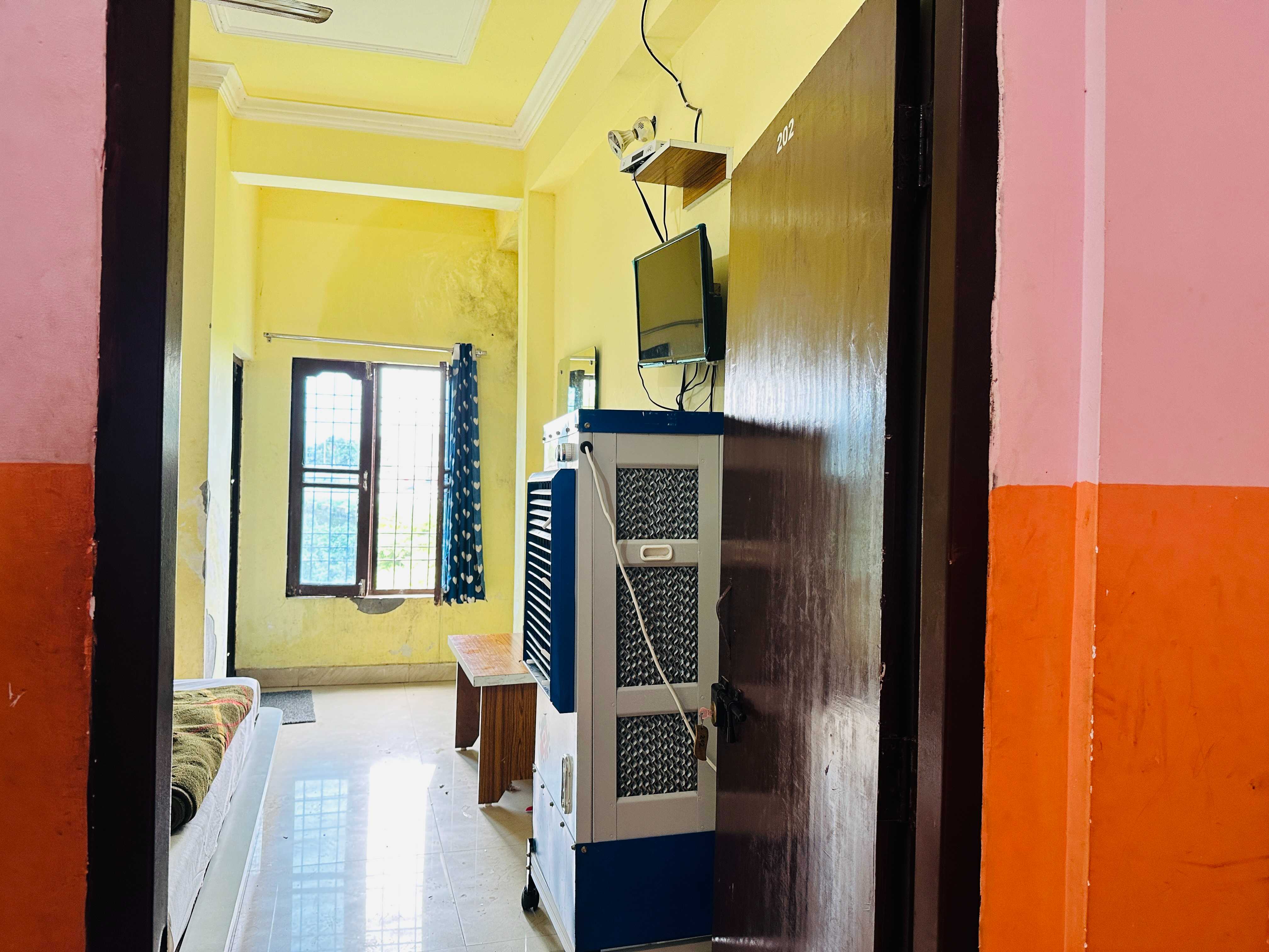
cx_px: 634
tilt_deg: -0.7
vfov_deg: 56.8
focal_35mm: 24
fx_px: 880
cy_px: 476
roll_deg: -1.9
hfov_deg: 71.6
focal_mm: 6.86
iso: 125
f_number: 1.78
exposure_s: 1/100
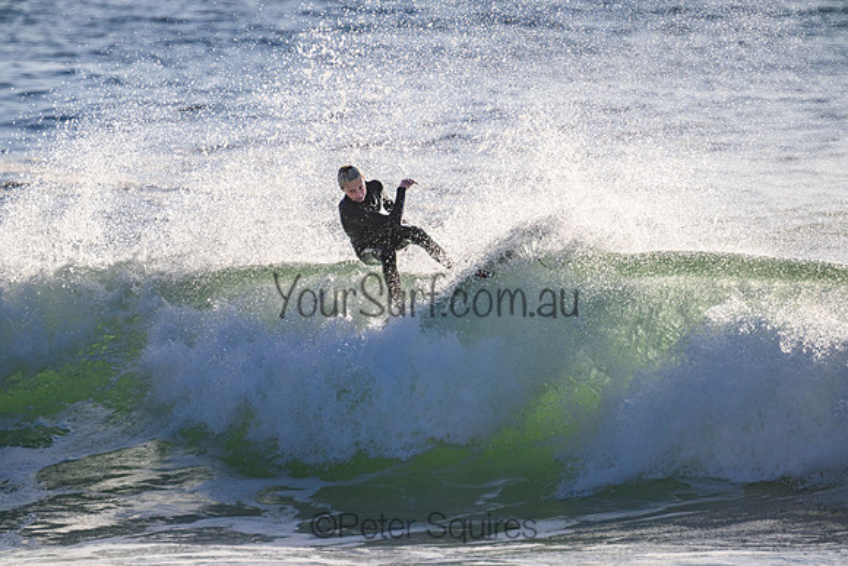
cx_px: 424
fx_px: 16963
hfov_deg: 2.9
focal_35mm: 720
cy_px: 283
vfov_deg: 1.9
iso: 720
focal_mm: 720
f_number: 11
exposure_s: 1/2000
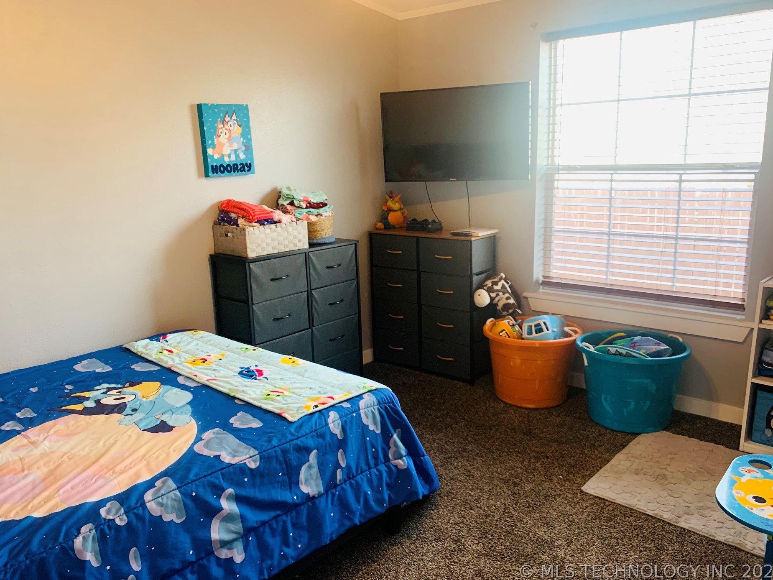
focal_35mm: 27
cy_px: 284
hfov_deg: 65.3
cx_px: 388
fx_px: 603
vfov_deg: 51.4
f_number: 1.8
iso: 160
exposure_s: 1/60
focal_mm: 4.25
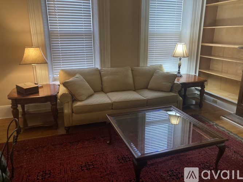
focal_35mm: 28
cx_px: 122
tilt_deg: -16.0
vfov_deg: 49.7
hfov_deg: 63.5
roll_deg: -1.2
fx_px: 197
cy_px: 91
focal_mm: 3.99
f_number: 1.8
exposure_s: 1/59
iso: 320
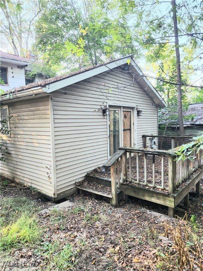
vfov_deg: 73.9
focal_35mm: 23
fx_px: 180
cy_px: 136
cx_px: 102
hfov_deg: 58.9
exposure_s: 1/182
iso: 125
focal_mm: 5.4
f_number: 1.8
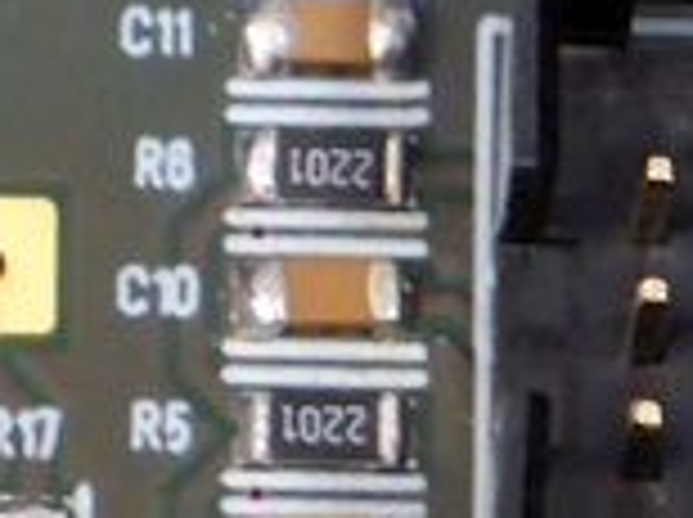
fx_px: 12133
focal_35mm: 607
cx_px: -652
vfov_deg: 2.4
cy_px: -86
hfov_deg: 3.2
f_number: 5.2
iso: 400
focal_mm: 15.1
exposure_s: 1/10
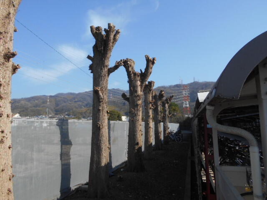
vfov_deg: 53.1
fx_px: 201
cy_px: 100
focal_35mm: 26
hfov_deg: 67.3
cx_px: 134
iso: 80
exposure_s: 1/1000
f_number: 3.2
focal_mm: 4.6
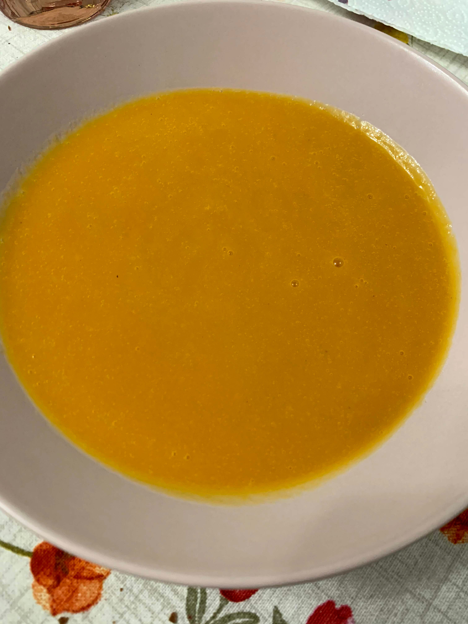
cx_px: 234
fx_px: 469
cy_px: 312
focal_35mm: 26
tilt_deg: -65.4
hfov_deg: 53.1
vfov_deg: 67.3
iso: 320
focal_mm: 4.25
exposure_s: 1/50
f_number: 1.8
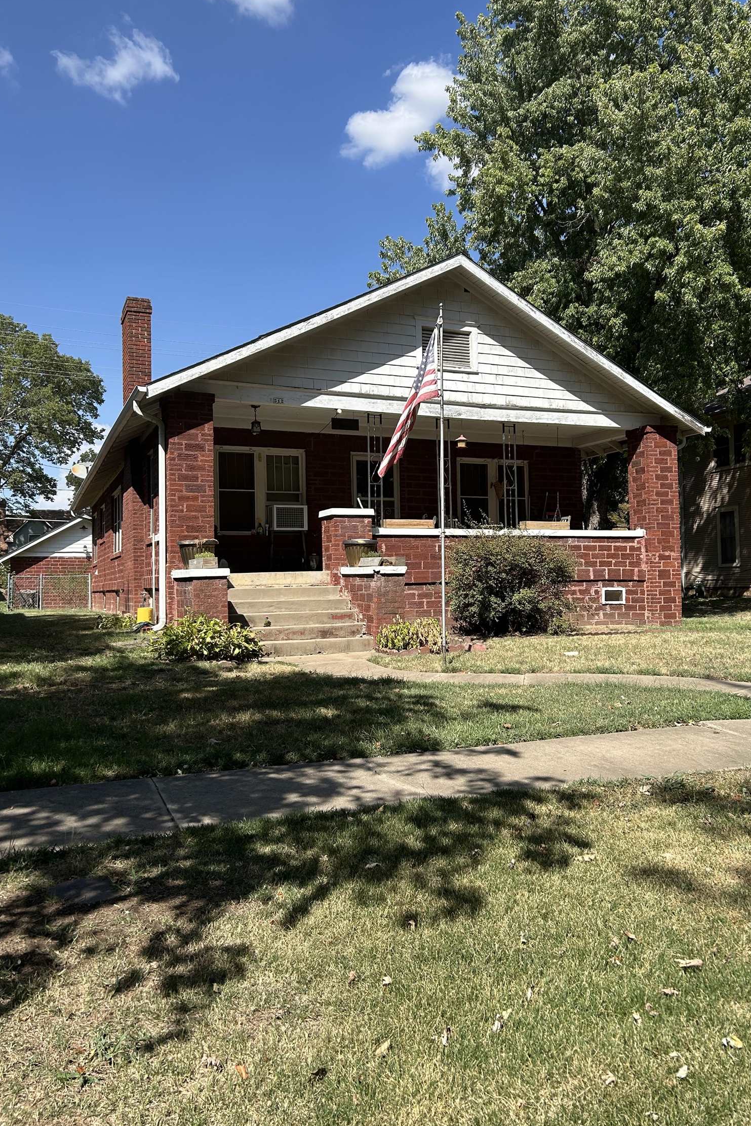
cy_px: 555
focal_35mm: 28
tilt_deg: +2.2
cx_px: 429
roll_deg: +0.8
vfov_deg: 65.5
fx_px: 876
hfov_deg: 46.3
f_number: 1.5
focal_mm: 5.7
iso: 50
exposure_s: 1/2994
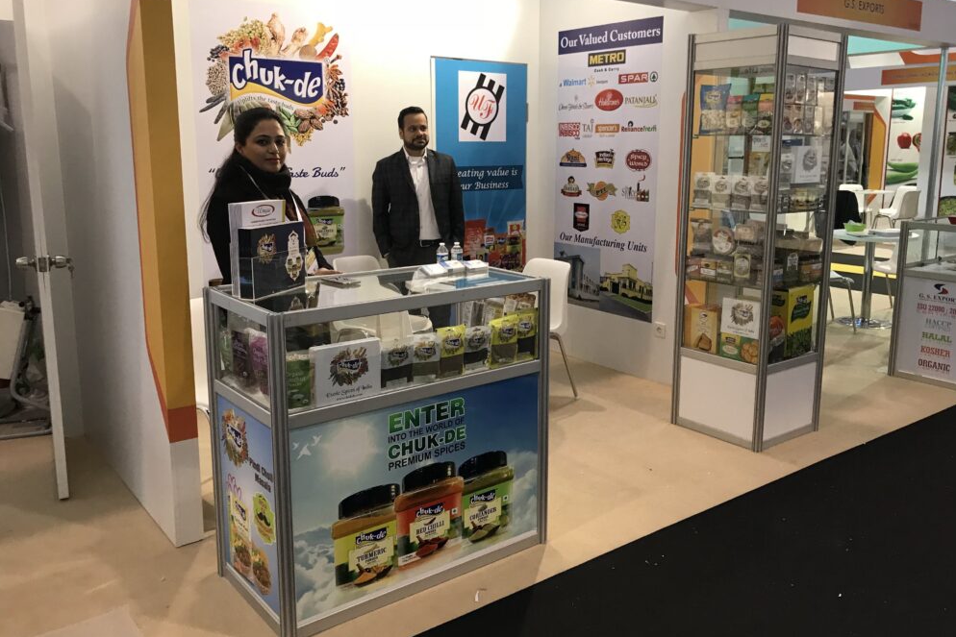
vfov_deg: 43.6
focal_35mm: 30
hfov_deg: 61.9
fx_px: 797
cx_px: 491
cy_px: 285
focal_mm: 3.99
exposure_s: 1/33
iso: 40
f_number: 1.8
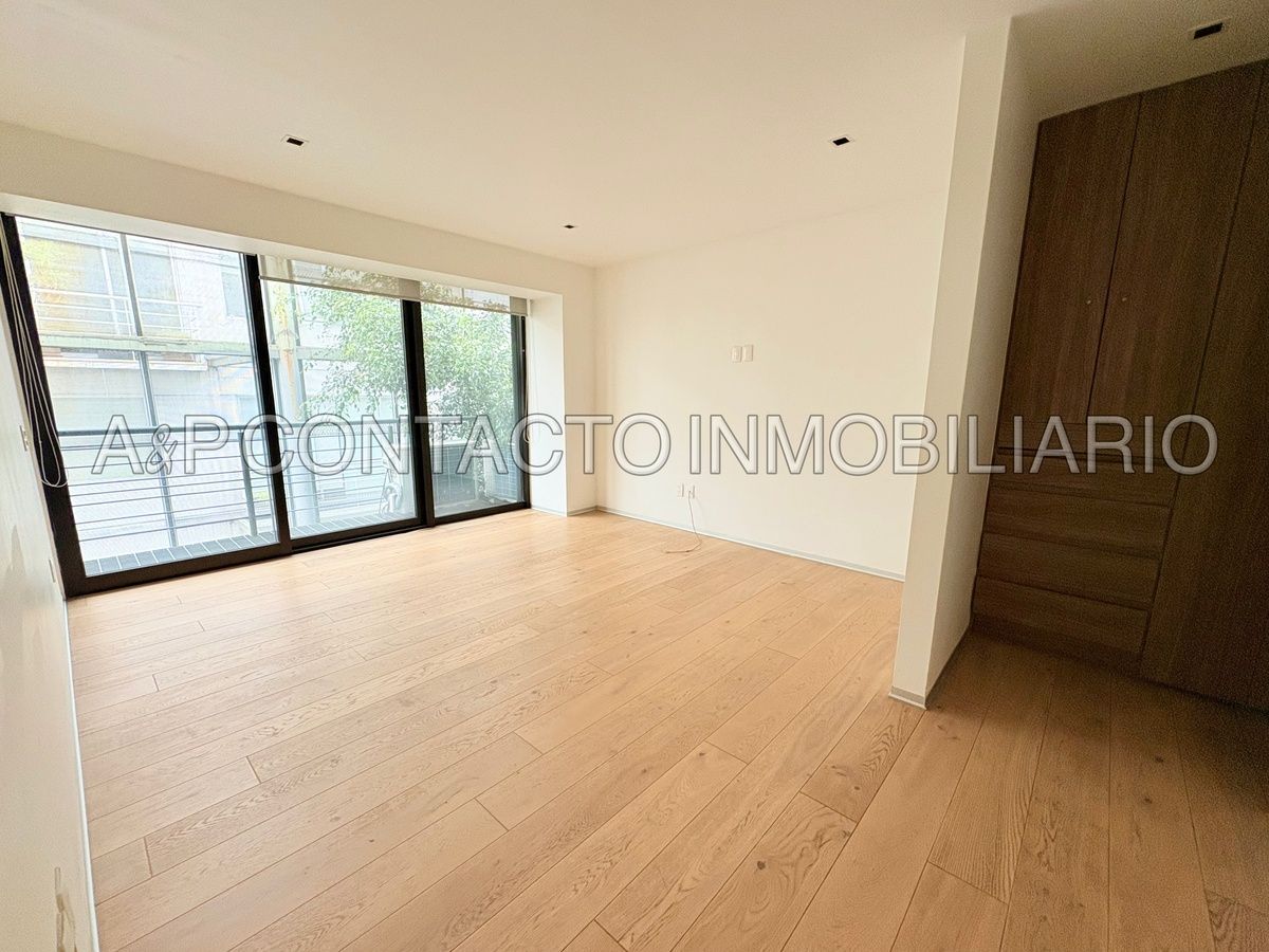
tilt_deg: -8.7
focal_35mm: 14
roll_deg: +0.4
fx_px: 513
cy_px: 476
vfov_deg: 85.7
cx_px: 634
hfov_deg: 102.1
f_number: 2.2
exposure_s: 1/99
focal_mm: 2.22
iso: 200
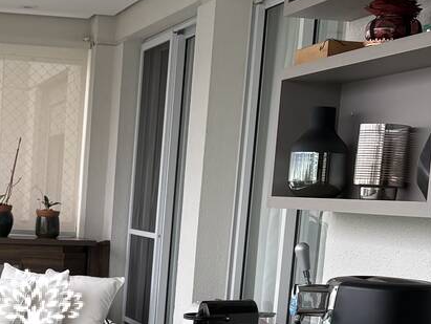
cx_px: 33
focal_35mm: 91
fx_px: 1134
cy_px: 355
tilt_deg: -8.4
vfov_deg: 15.8
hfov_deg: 21.0
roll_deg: -4.8
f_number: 1.6
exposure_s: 1/286
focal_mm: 5.96
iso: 40
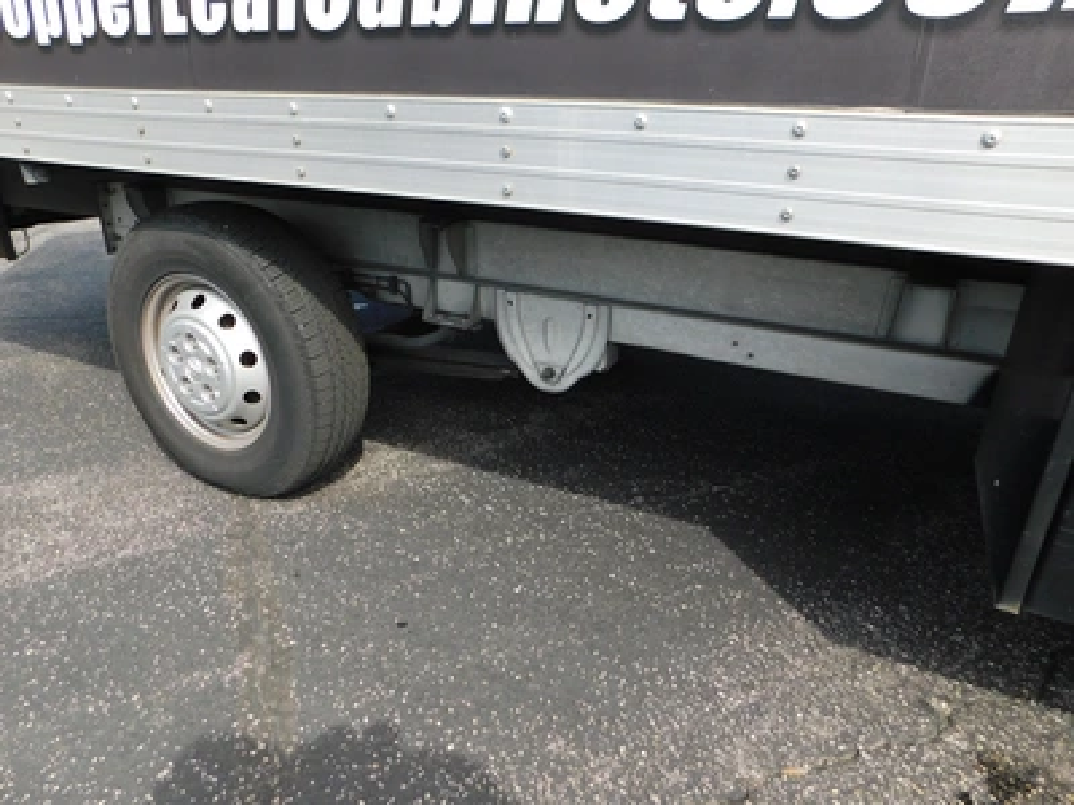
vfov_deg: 58.9
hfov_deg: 73.9
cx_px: 537
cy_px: 402
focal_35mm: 23
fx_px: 714
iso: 125
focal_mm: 4
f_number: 3
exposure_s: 1/640
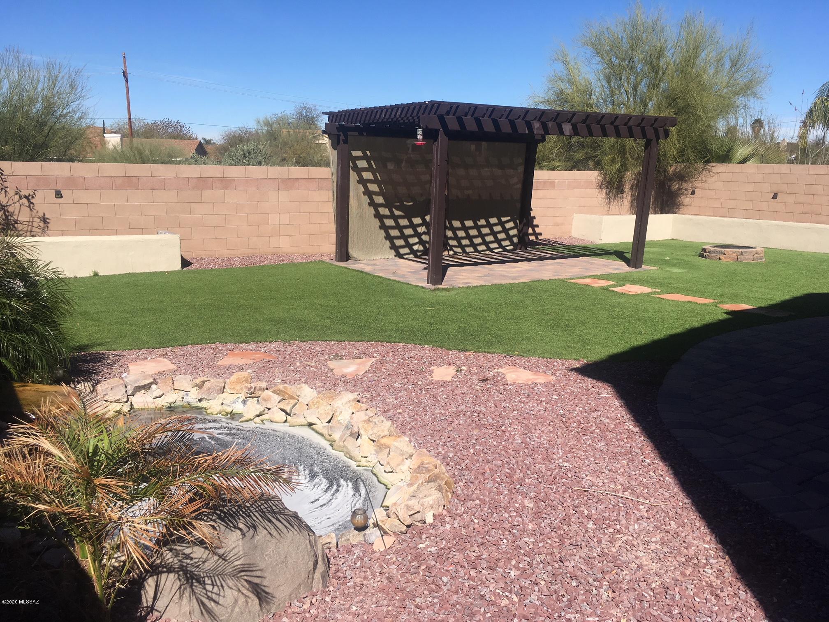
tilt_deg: -11.1
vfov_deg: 48.2
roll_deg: -1.3
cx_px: 414
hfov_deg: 61.7
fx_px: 695
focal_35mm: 29
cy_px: 311
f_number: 2.2
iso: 25
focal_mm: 4.15
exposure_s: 1/1972
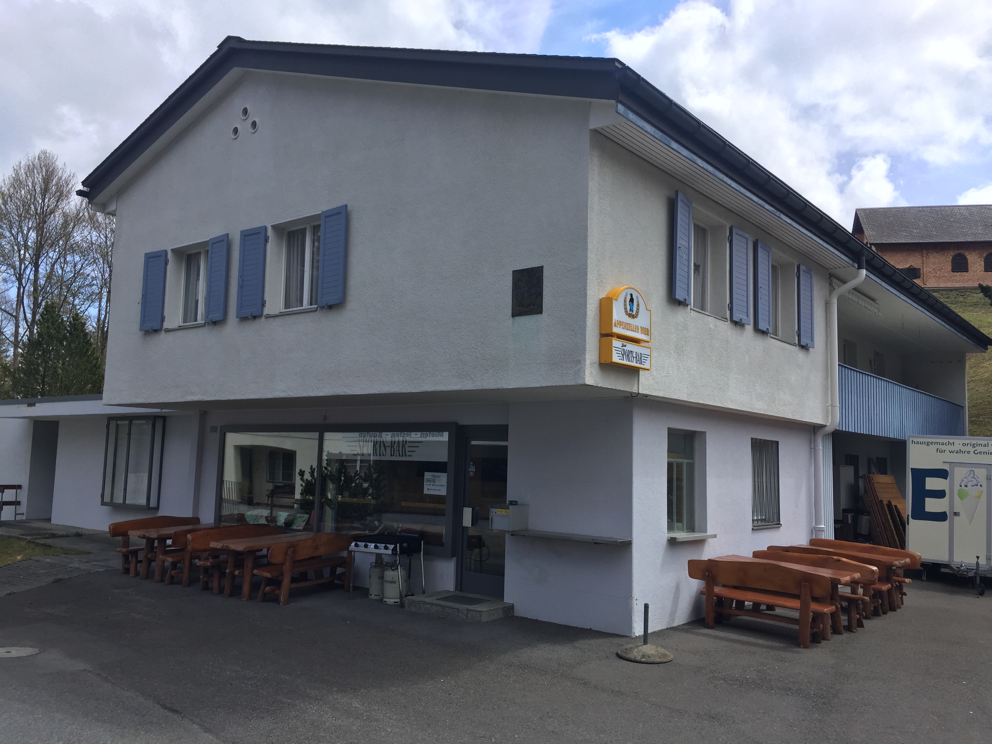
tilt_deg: +6.0
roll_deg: -0.9
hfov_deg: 61.7
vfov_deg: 48.2
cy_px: 372
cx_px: 496
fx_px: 831
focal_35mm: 29
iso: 32
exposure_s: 1/2083
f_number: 2.2
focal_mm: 4.15
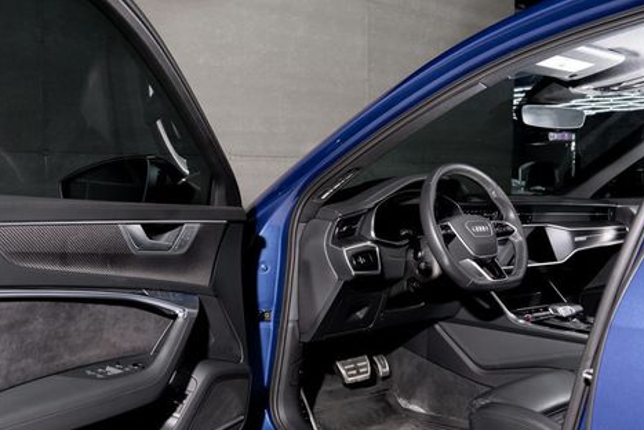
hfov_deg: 51.8
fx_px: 662
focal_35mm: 37
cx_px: 299
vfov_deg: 35.8
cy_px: 272
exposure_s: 1/160
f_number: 5.6
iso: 250
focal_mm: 27
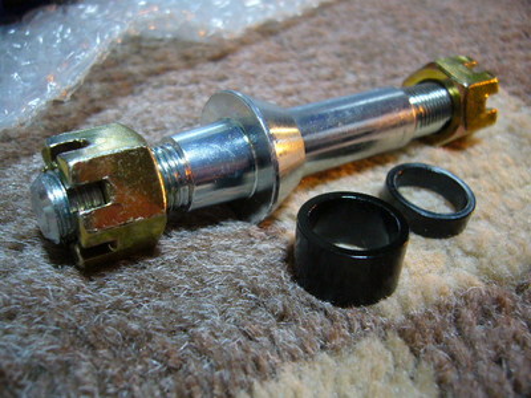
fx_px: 537
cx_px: 266
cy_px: 199
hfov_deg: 52.6
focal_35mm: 35
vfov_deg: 40.7
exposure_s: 1/8
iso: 200
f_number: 2.8
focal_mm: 5.8
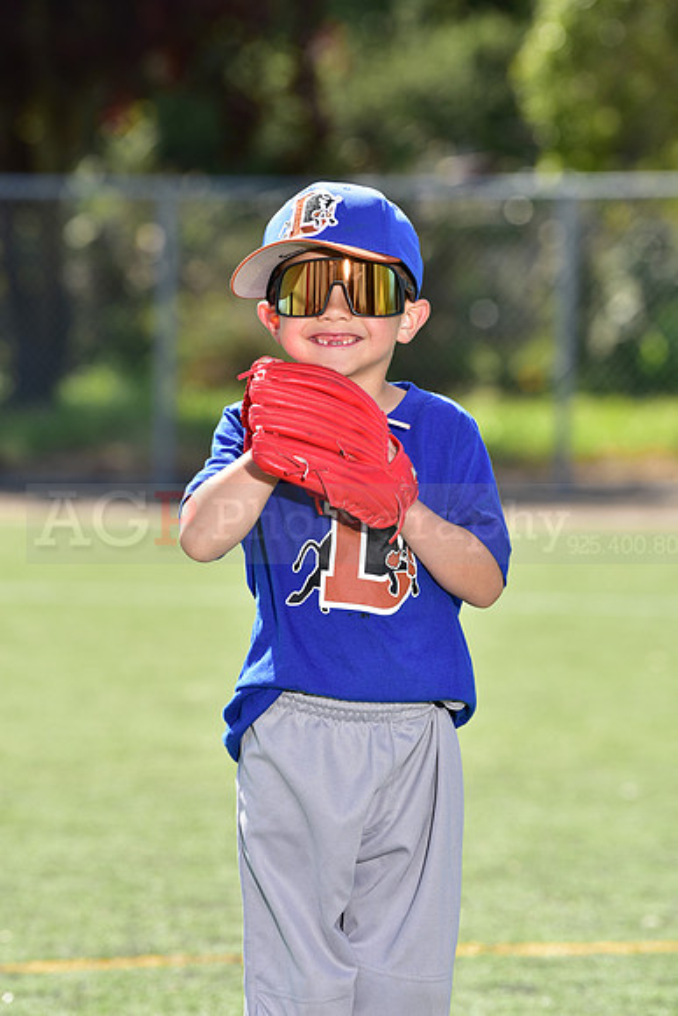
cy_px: 508
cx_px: 339
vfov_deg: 10.3
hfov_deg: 6.9
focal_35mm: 200
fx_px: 5646
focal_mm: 200
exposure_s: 1/250
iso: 100
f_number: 5.6
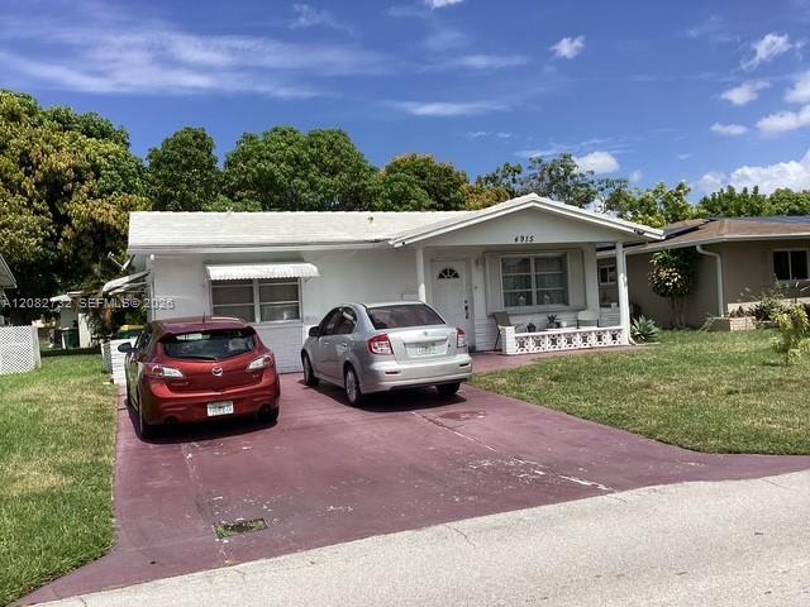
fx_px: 725
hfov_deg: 58.4
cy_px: 304
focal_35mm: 31
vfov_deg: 45.4
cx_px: 405
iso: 25
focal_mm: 3.3
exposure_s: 1/1812
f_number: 2.4
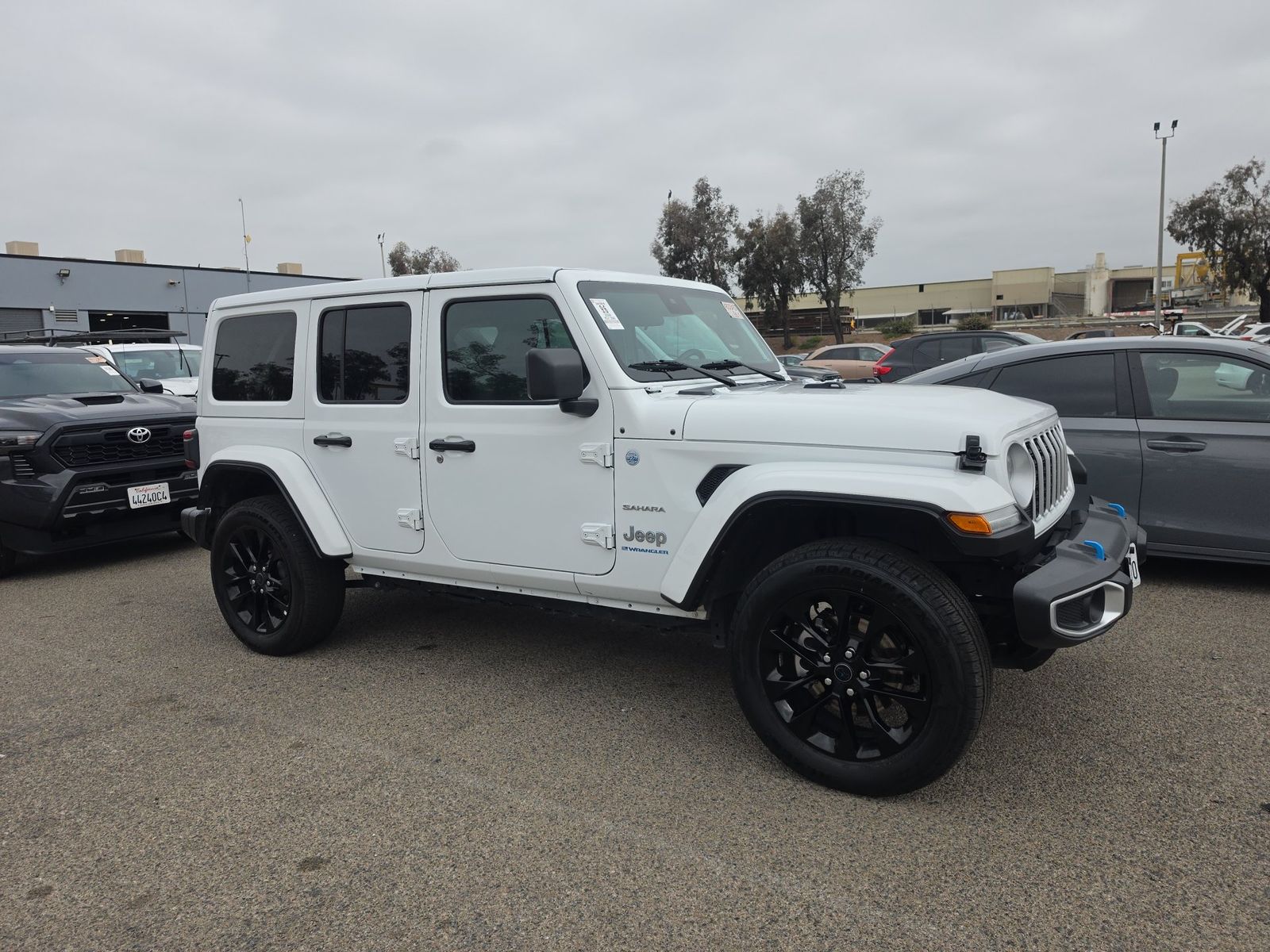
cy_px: 476
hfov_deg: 73.9
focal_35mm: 23
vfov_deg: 58.9
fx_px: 844
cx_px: 635
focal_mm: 6.5
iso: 63
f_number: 1.4
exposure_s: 1/5956
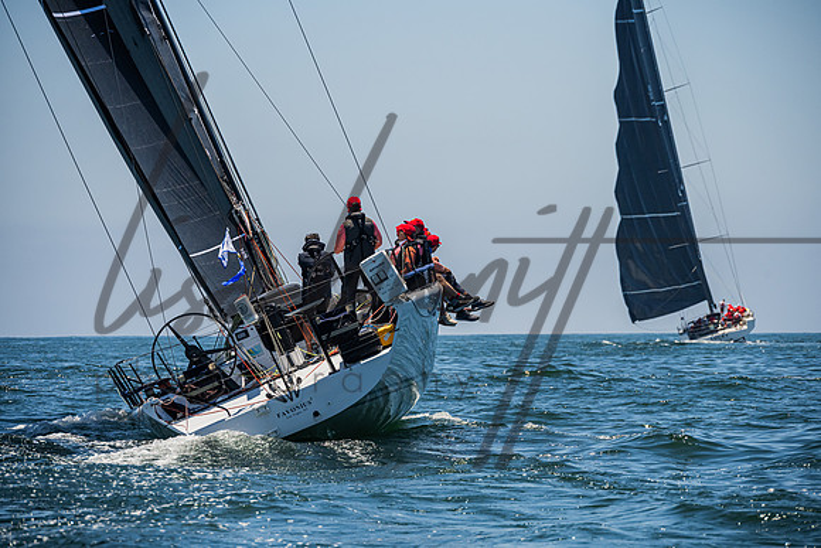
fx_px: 4900
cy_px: 274
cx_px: 410
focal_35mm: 215
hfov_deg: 9.6
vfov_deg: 6.4
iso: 500
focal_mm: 210
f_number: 8
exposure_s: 1/2500
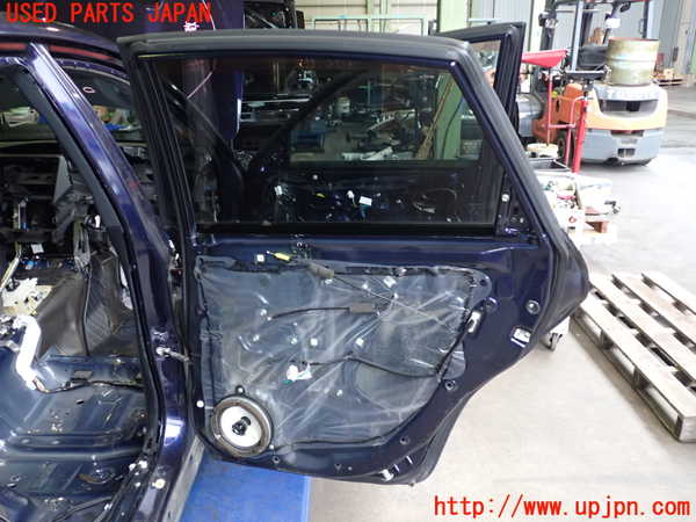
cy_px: 261
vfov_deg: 46.8
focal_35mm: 30
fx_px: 603
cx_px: 348
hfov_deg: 60.0
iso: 250
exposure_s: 1/30
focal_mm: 5.4
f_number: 2.3
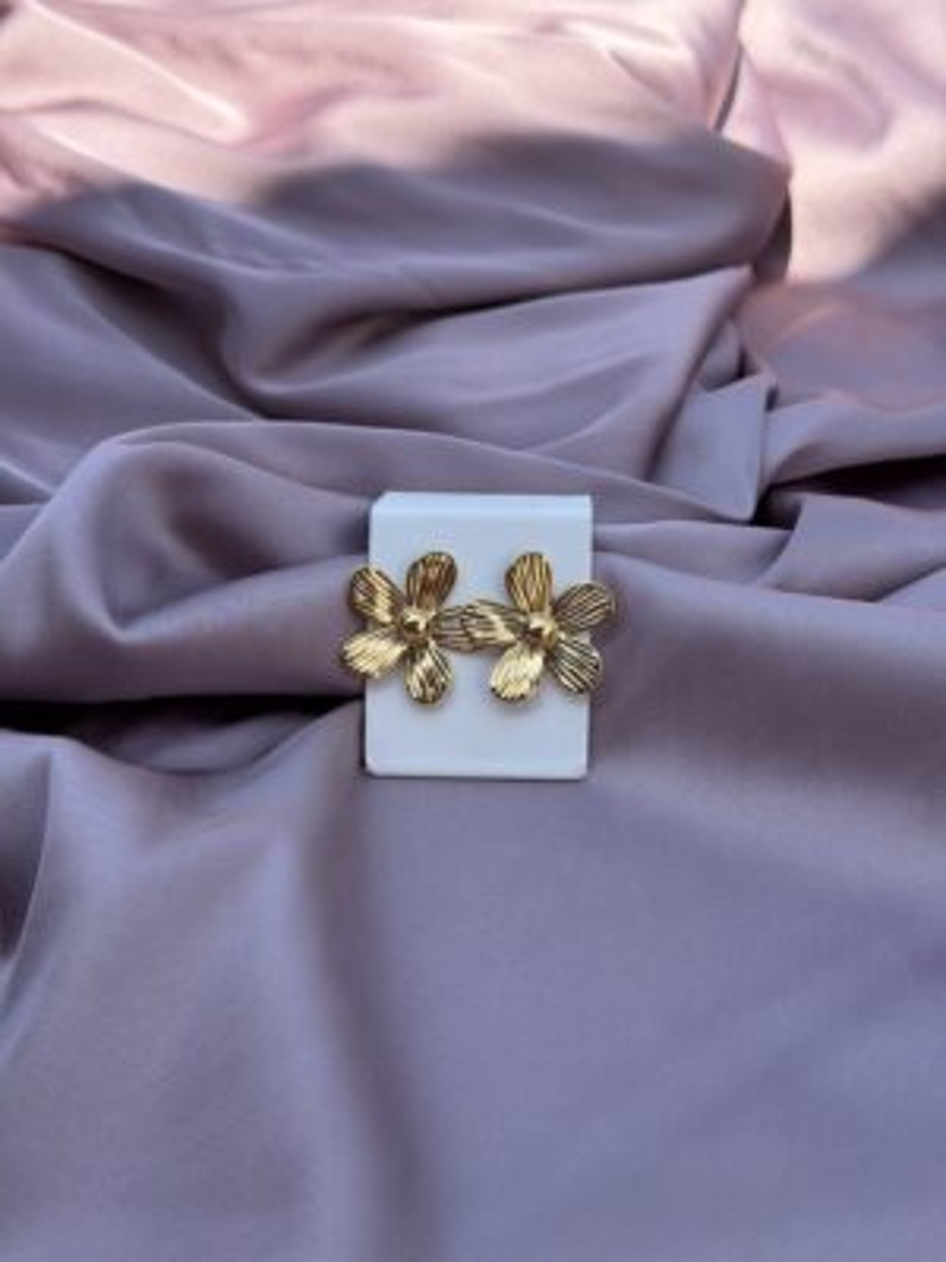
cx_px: 473
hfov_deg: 30.3
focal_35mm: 48
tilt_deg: -34.7
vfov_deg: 39.7
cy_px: 631
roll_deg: -0.1
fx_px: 1749
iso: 80
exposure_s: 1/2762
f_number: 1.78
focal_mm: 6.76
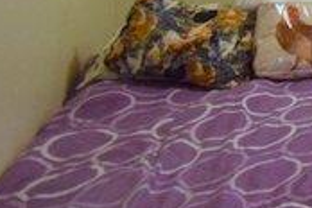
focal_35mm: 69
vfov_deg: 17.4
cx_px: 635
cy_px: -122
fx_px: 598
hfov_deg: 18.4
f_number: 3.5
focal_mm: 10
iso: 2500
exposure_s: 1/60
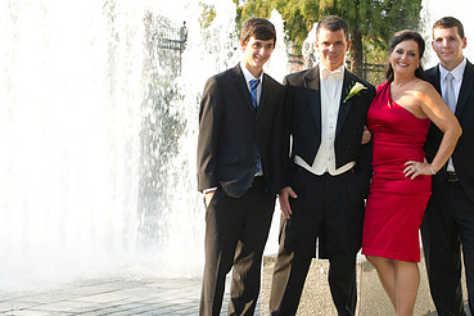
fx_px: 1777
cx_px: 283
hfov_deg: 15.2
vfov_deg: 10.2
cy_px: 164
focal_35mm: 135
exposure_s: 1/125
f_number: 5.6
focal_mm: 86
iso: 320
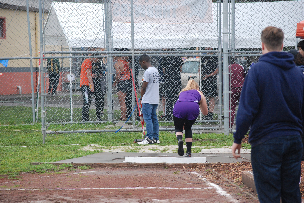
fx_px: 1522
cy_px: 102
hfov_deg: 11.4
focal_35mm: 180
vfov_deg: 7.7
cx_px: 152
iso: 1000
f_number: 7.1
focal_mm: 120
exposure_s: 1/800
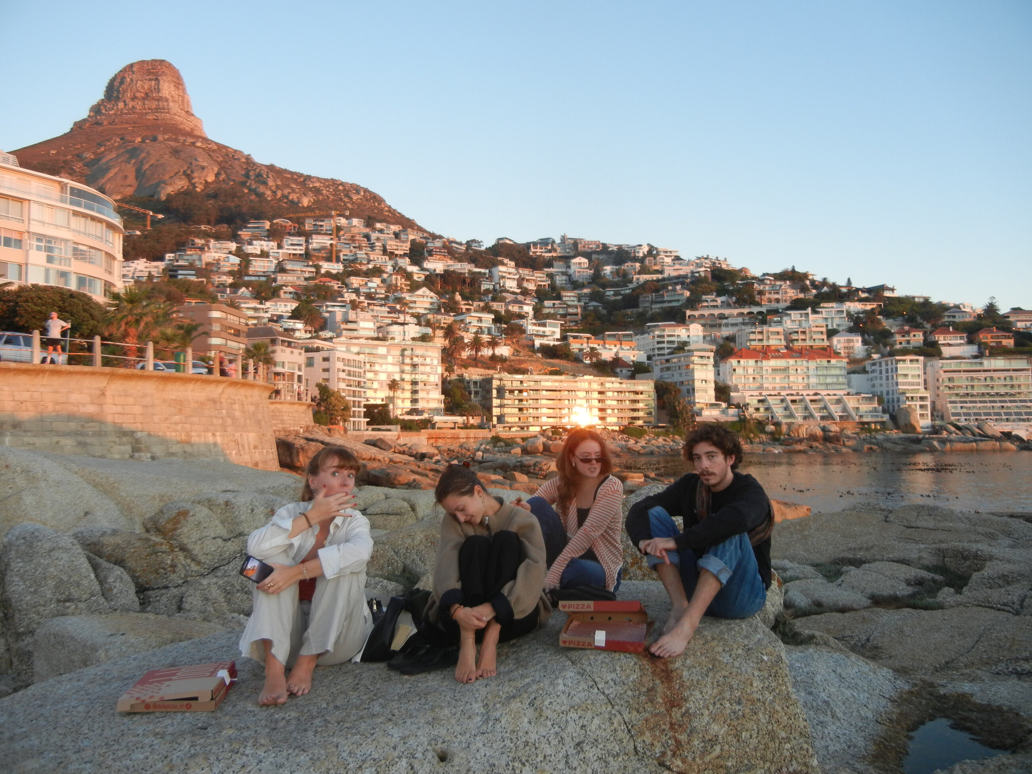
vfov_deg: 46.8
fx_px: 894
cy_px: 387
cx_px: 516
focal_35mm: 30
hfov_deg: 60.0
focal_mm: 5.4
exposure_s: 1/87.6
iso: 160
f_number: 3.5
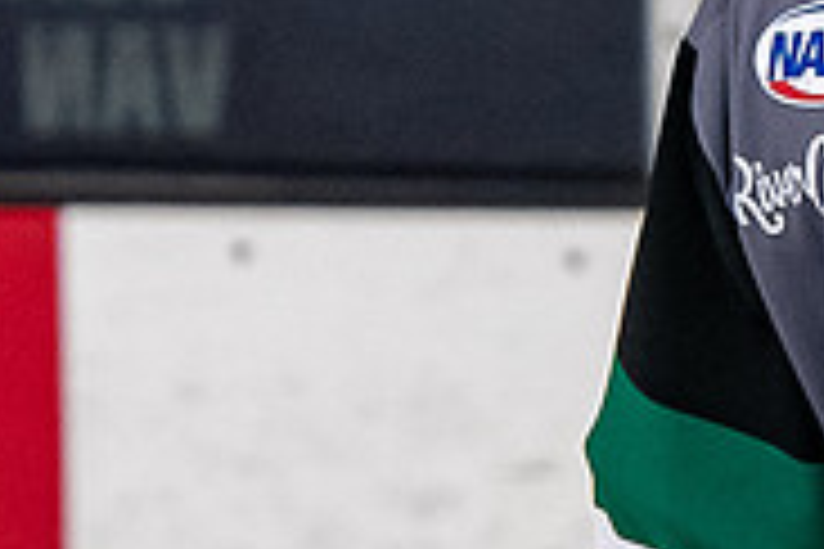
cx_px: 1105
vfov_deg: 0.8
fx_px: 41151
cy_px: -172
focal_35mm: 1798
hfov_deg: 1.1
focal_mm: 200
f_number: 3.5
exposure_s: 1/800
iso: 2500
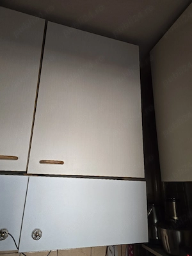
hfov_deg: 58.9
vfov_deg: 73.9
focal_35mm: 23
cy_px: 128
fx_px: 170
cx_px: 96
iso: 200
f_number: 1.7
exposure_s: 1/101
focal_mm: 6.3
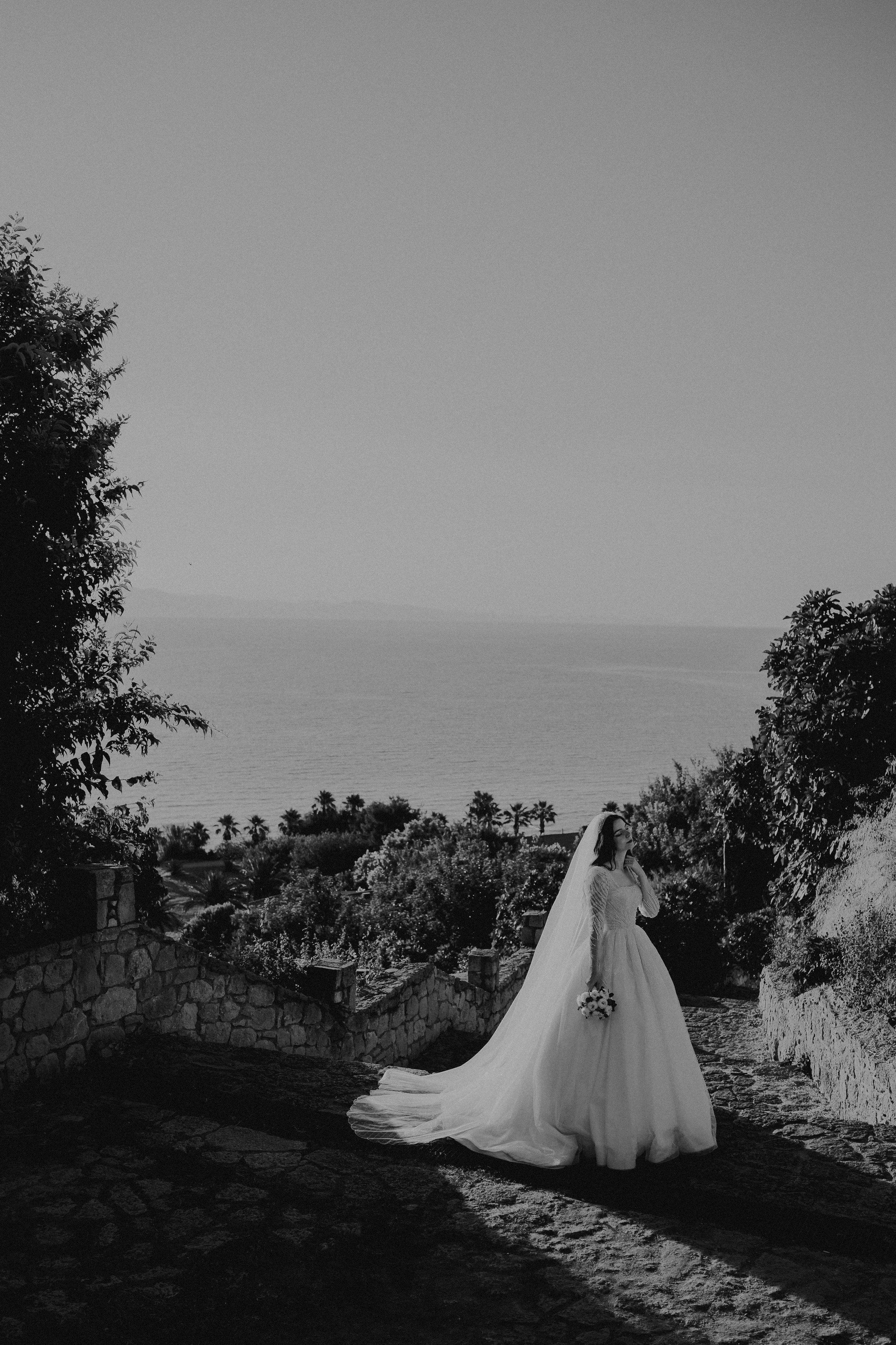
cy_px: 672
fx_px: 1307
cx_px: 448
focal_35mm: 35
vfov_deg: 54.4
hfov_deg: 37.9
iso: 100
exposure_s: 1/800
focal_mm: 35
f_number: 3.2
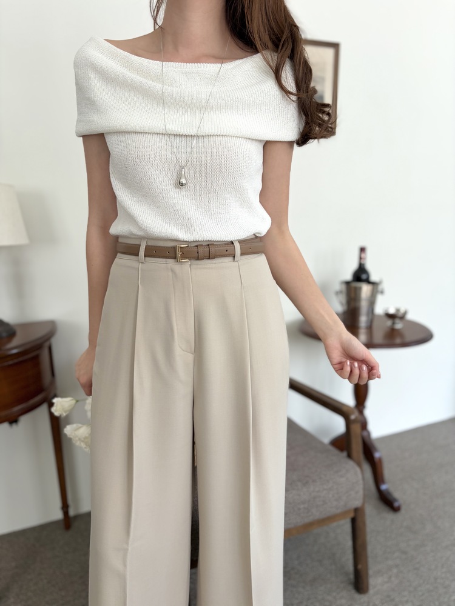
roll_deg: +1.2
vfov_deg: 67.3
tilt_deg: -11.9
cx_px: 228
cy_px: 303
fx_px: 456
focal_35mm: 26
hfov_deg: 53.1
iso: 32
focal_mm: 5.96
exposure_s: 1/122
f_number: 1.6
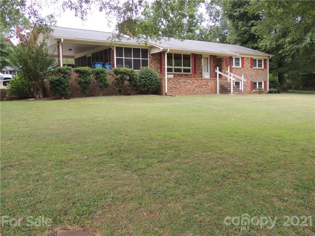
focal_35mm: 33
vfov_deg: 42.9
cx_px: 158
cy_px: 118
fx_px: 300
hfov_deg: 55.4
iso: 100
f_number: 3.2
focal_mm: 5.8
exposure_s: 1/125
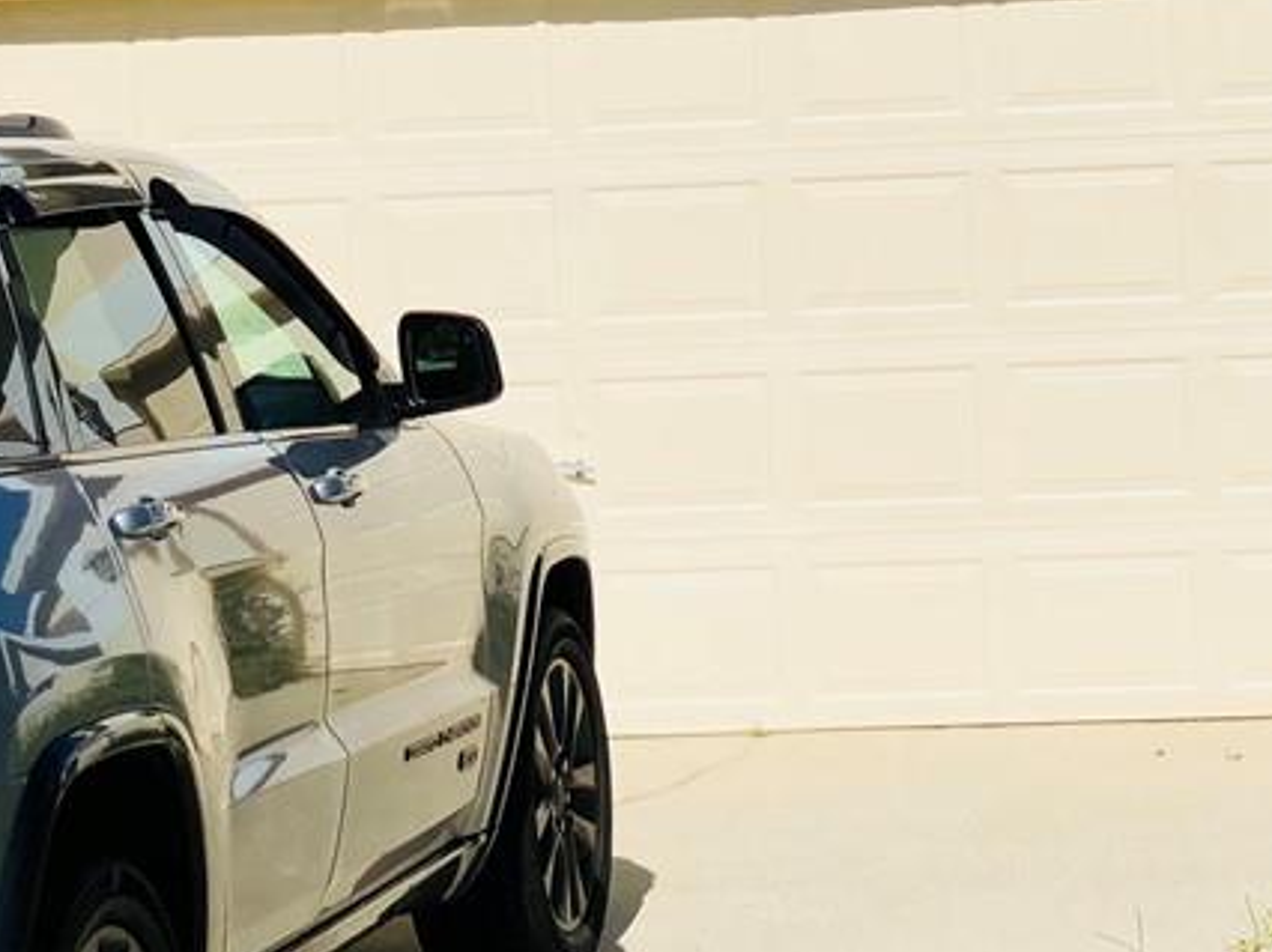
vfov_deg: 11.8
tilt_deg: +0.4
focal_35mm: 125
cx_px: 1412
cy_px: 403
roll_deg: +2.5
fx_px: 4591
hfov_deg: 15.3
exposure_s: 1/2825
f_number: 2.4
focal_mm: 6
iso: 16
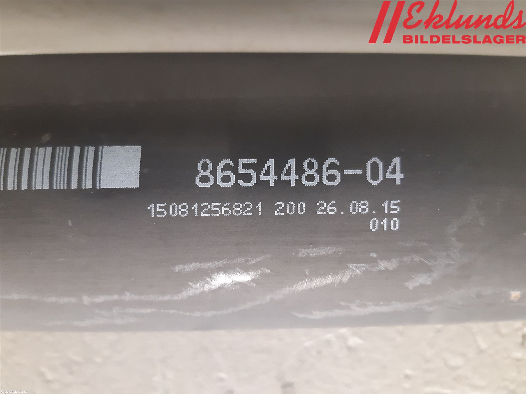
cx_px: 263
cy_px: 197
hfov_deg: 67.3
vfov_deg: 53.1
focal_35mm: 26
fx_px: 395
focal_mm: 3.93
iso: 250
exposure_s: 1/24
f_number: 1.7
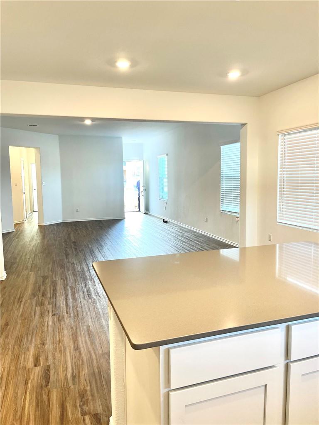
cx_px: 160
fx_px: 319
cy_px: 212
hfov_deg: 53.1
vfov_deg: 67.3
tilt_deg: -7.2
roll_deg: +1.4
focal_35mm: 26
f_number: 1.6
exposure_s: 1/120
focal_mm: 5.1
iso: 100
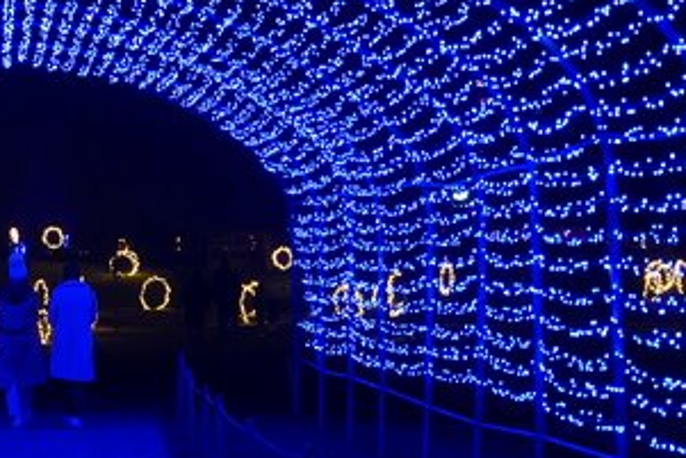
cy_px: 136
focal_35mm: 153
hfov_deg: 13.2
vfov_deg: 9.0
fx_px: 2917
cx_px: 9
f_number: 2.9
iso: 6400
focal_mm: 45
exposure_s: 1/50
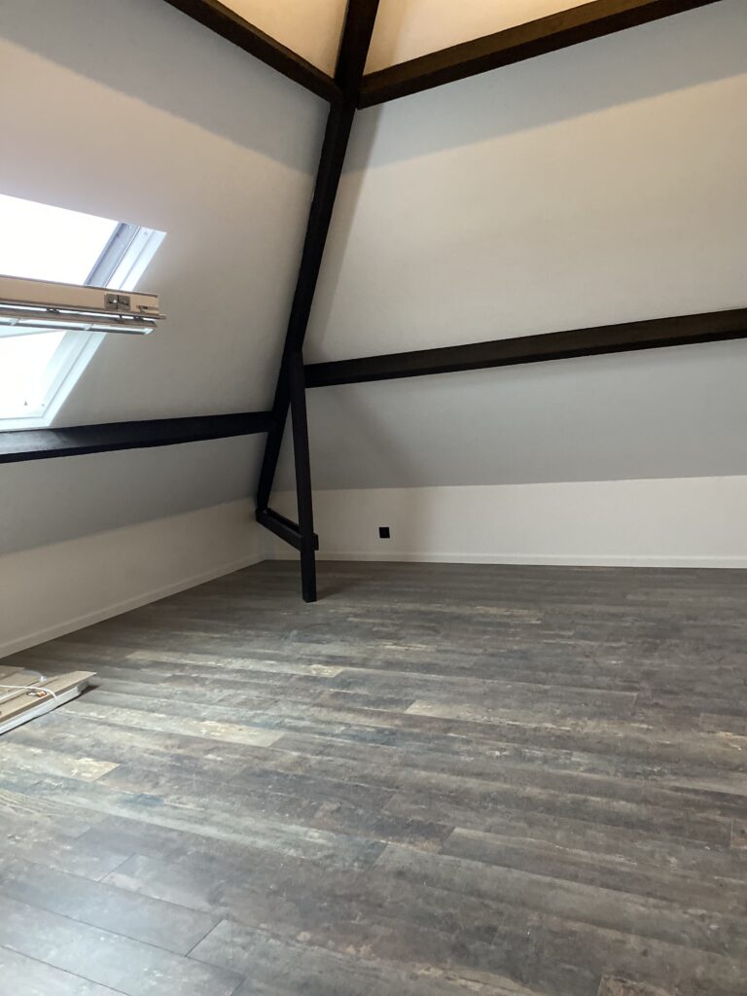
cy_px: 498
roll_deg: +5.2
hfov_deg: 53.1
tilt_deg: -4.9
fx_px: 748
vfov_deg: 67.3
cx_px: 374
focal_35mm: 26
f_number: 1.8
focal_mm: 4.25
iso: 500
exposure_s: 1/40
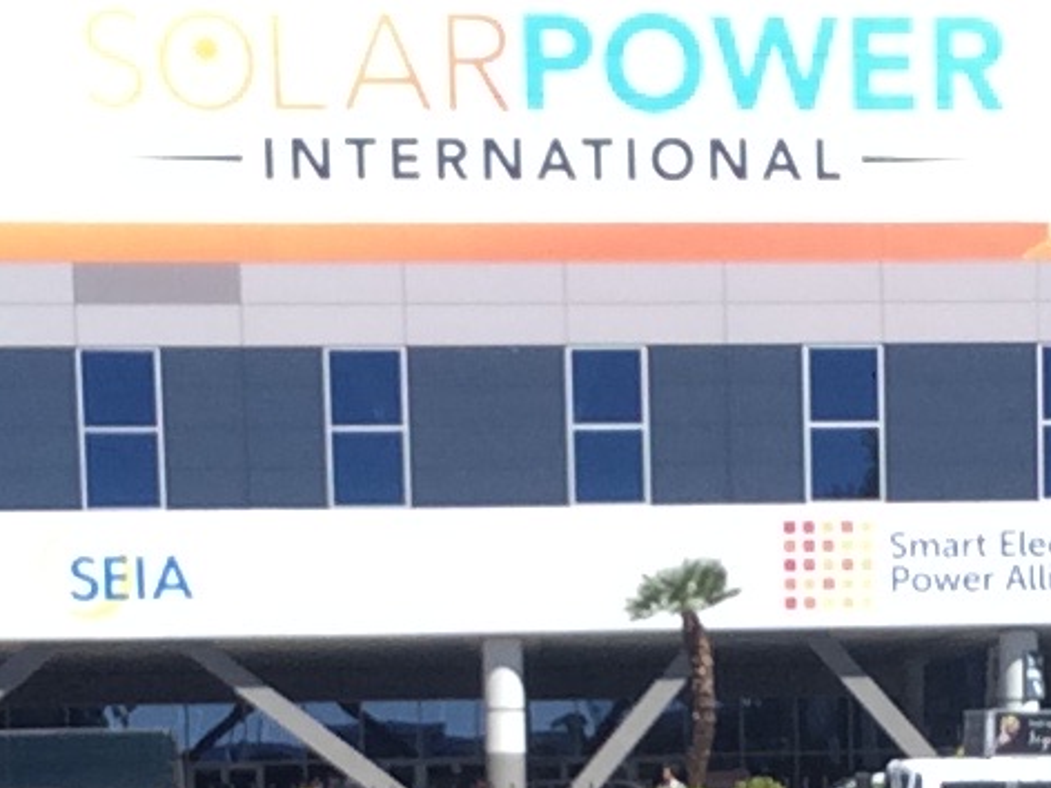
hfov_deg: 23.0
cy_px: 957
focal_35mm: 84
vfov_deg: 16.8
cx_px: 813
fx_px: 2550
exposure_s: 1/1527
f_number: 2.4
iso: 50
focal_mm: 2.15
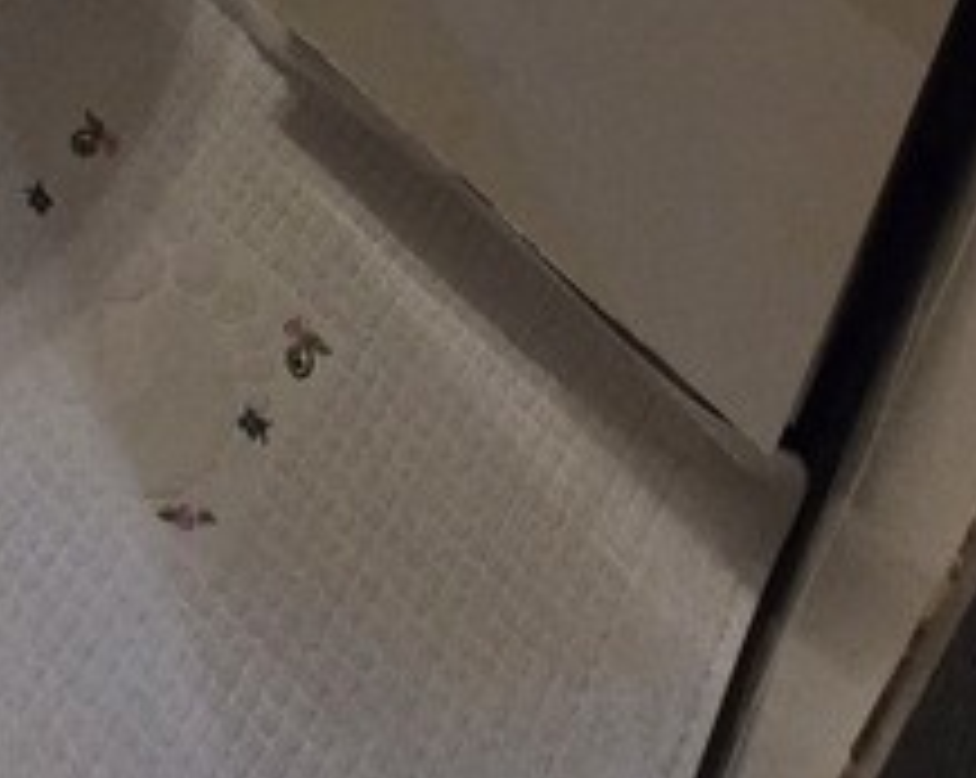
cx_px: 67
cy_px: -1304
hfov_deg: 29.9
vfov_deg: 13.3
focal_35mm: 60
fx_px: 1731
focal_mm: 2.2
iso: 400
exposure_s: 1/50
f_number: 2.2
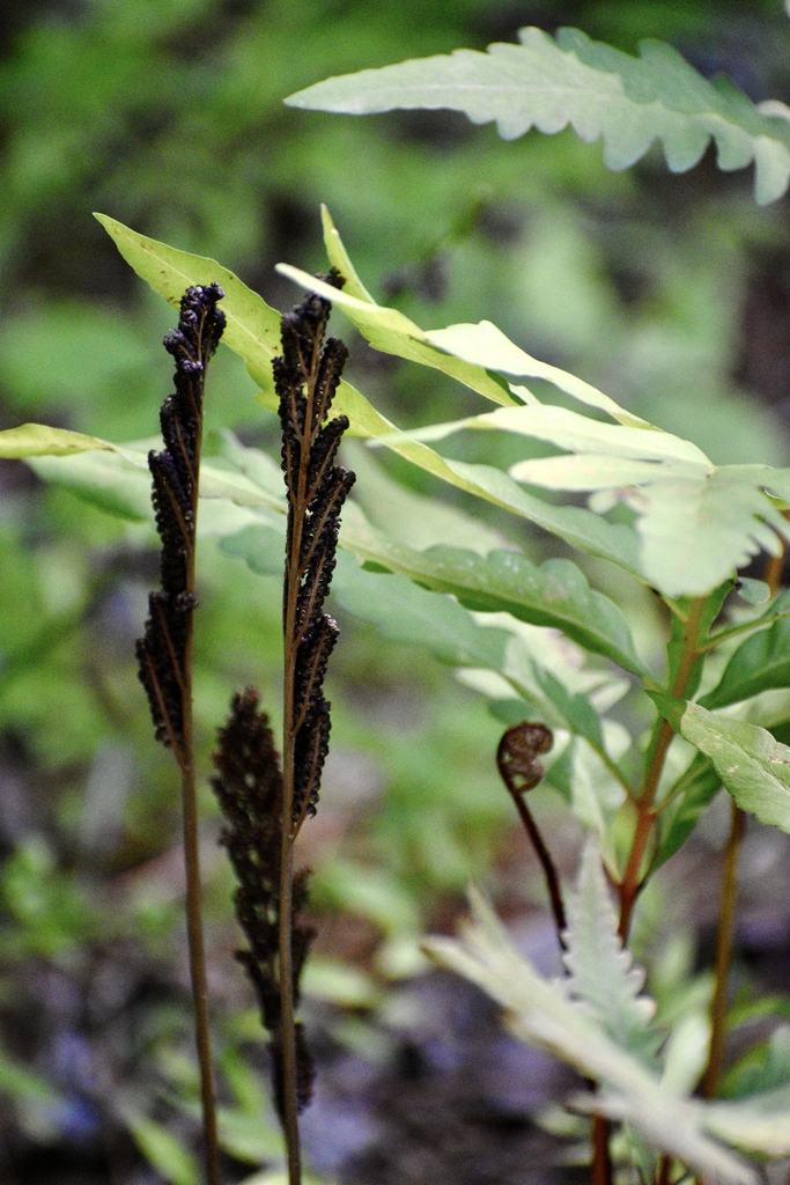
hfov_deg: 3.1
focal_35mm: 450
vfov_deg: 4.6
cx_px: 395
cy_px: 592
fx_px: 14806
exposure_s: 1/800
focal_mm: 300
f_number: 6.3
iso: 3200
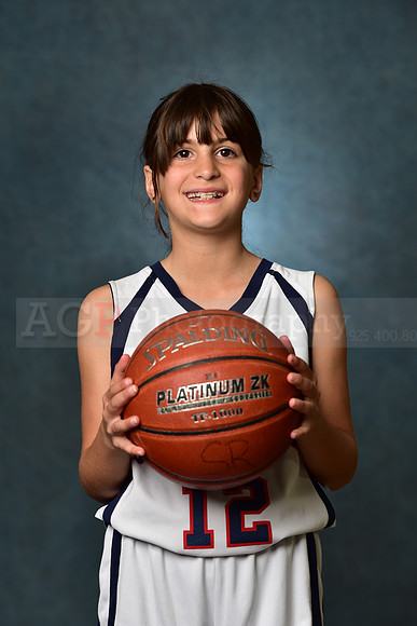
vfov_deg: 13.7
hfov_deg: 9.2
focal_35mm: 150
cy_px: 313
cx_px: 208
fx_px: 2604
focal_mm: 150
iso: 250
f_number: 4.5
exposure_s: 1/125
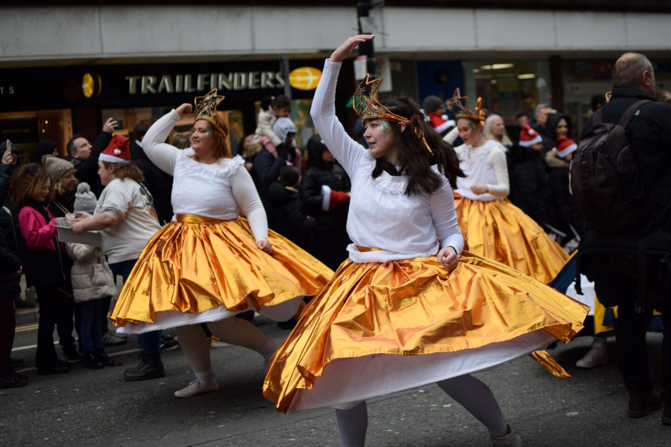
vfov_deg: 25.8
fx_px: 978
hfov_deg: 37.9
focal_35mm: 52
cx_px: 336
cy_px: 224
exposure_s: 1/500
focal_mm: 35
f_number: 1.8
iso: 100
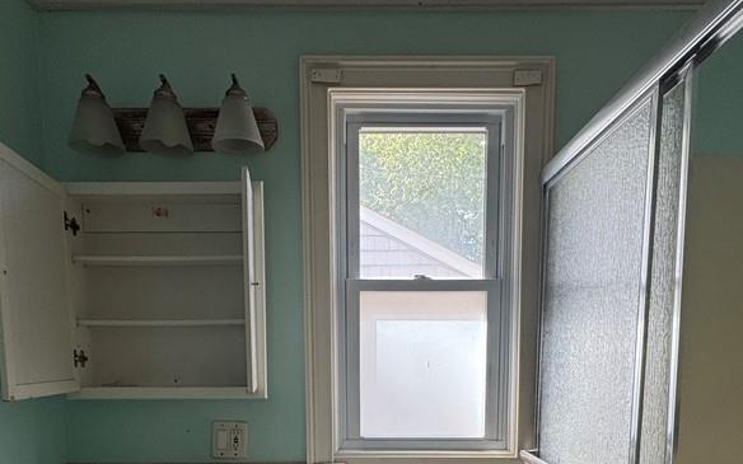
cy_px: 423
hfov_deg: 70.4
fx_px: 526
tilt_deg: -7.1
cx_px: 366
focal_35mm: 26
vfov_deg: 43.2
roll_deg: +0.3
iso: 64
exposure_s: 1/120
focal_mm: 2.22
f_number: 2.2
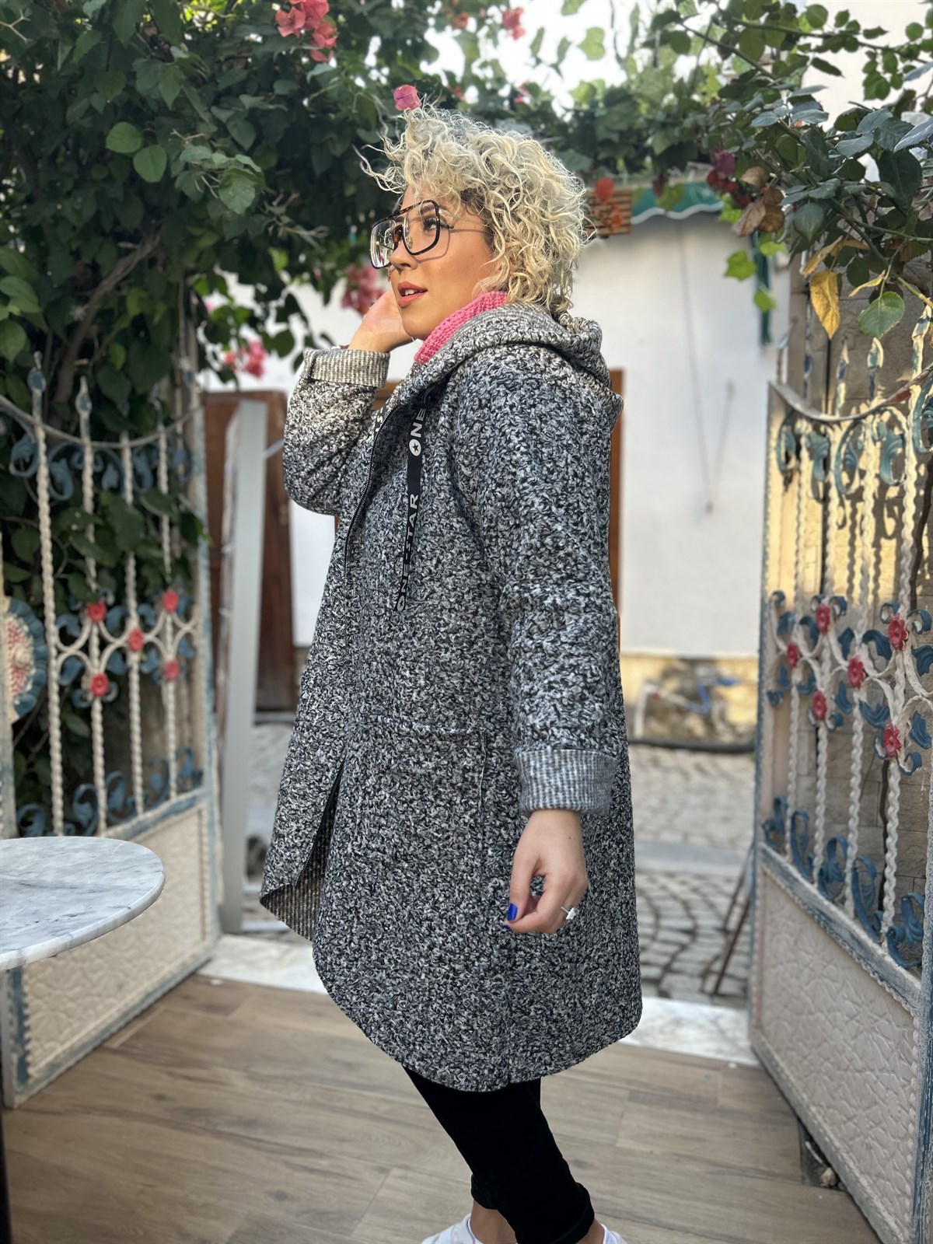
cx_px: 466
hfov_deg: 53.1
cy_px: 622
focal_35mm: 26
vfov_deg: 67.3
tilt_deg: -5.5
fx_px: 934
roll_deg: +1.4
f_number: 1.5
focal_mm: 5.7
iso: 40
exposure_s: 1/248
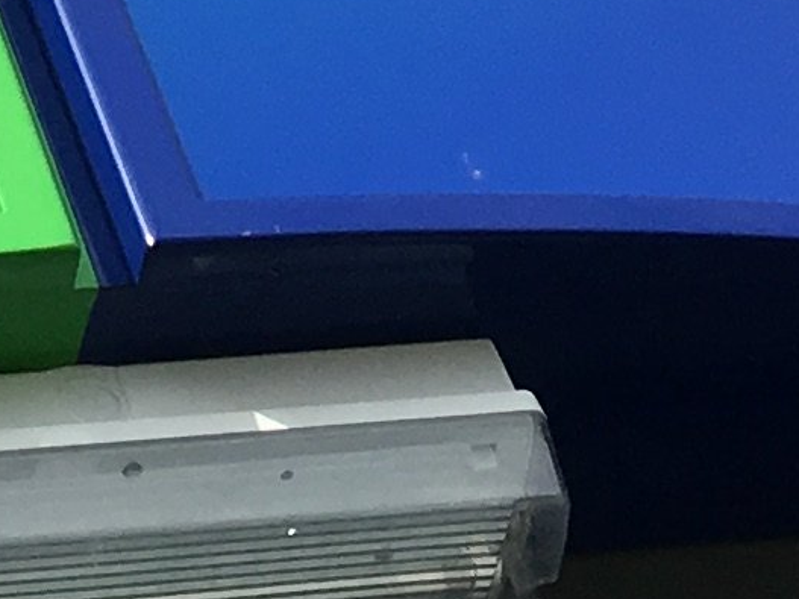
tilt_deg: +56.4
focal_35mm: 222
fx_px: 5123
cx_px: -190
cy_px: -1321
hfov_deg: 8.8
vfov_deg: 6.1
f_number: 2.2
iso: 25
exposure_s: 1/1326
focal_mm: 4.15
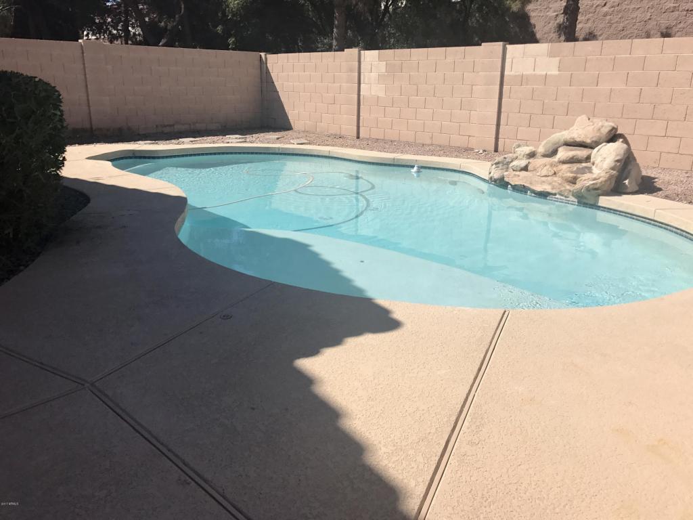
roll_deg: -0.9
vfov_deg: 49.7
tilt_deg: -17.1
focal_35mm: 28
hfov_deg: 63.4
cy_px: 260
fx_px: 561
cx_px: 346
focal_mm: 3.99
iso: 20
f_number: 1.8
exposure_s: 1/3425
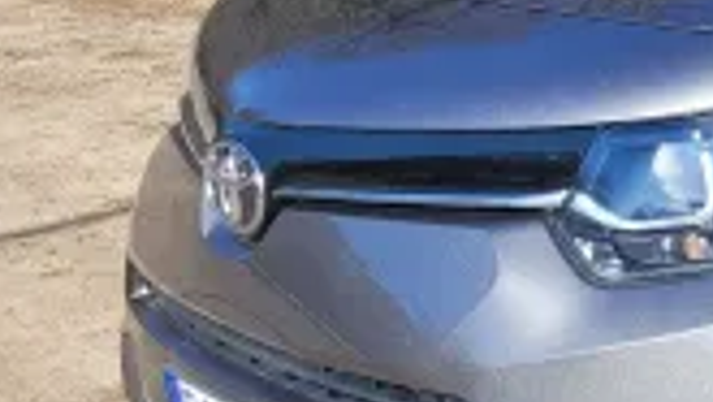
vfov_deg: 11.0
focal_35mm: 110
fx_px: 2081
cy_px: 207
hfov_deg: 15.9
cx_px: 1357
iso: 40
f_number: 1.8
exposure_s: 1/1038
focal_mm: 5.4
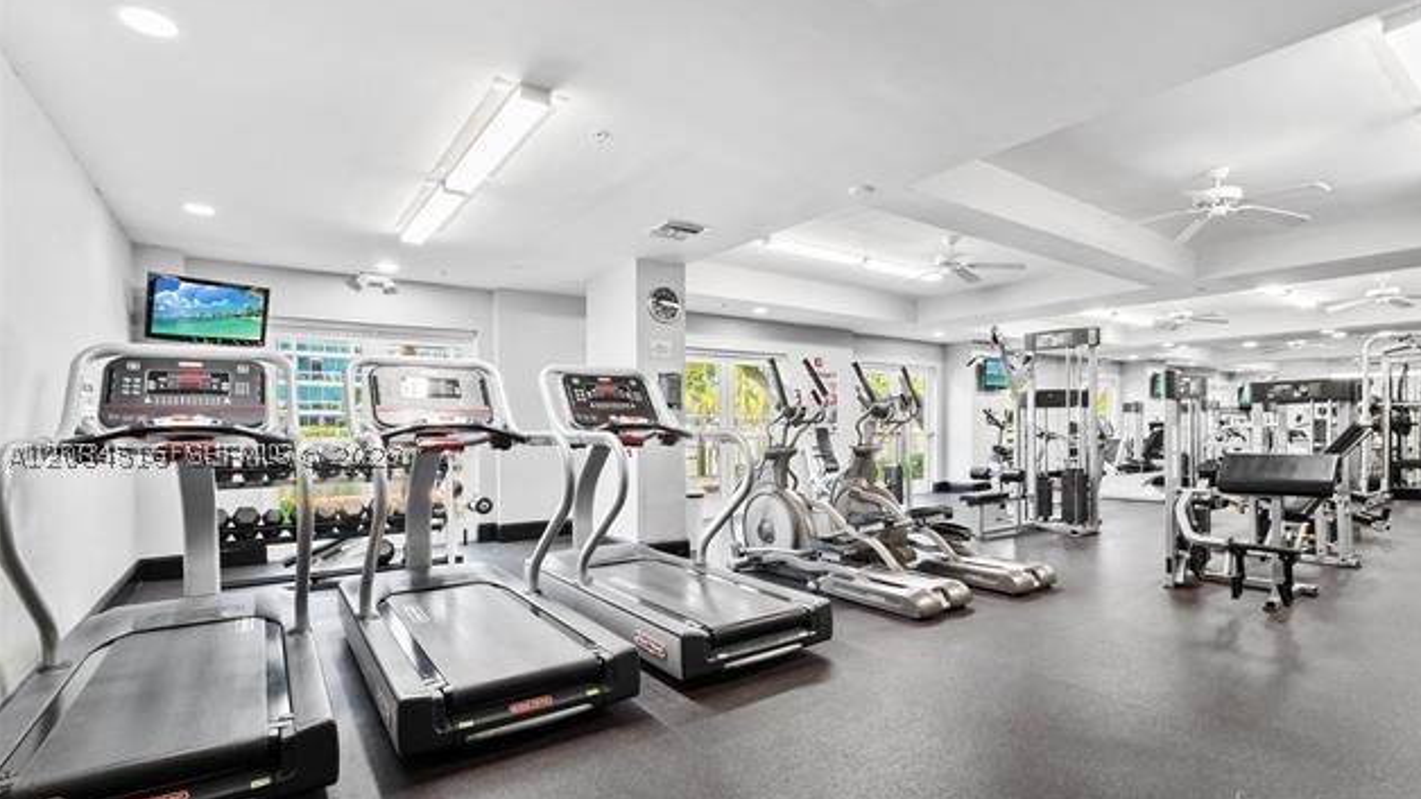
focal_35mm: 16
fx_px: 603
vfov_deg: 66.8
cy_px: 453
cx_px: 722
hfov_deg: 99.4
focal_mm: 10
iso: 200
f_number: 8
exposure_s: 1/1.67
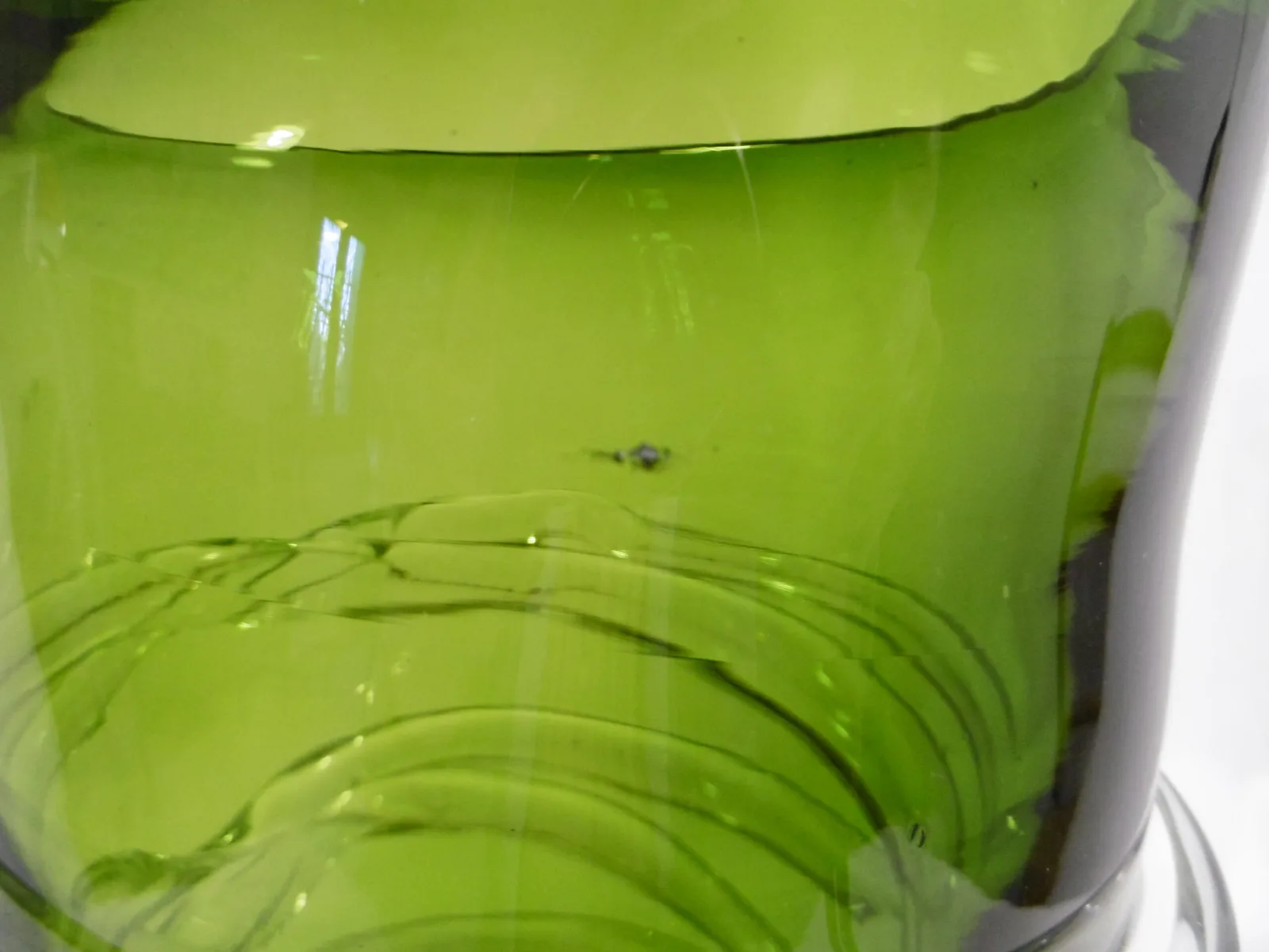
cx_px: 634
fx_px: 880
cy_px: 476
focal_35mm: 24
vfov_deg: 56.8
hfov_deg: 71.6
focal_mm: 4.3
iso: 400
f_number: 3.1
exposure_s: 1/30
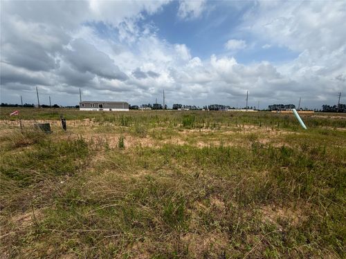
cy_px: 130
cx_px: 173
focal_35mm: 14
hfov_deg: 102.1
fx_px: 140
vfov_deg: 85.7
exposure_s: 1/1497
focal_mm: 2.22
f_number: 2.2
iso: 20
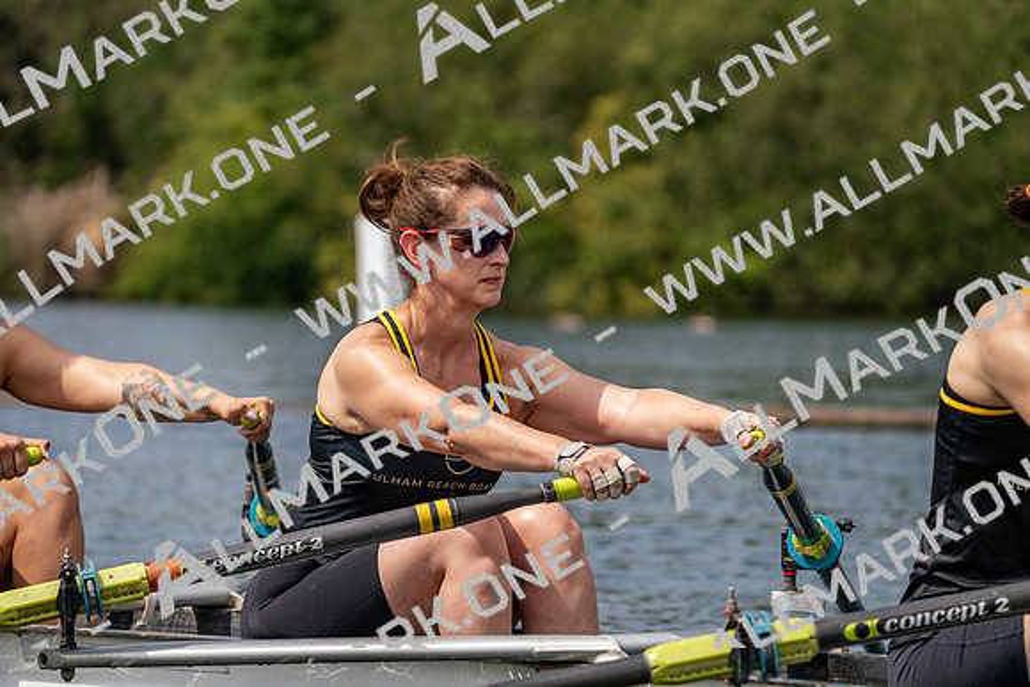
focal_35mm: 225
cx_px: 515
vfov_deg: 6.1
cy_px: 344
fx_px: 6439
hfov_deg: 9.1
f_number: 6.3
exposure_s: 1/1600
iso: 250
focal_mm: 225
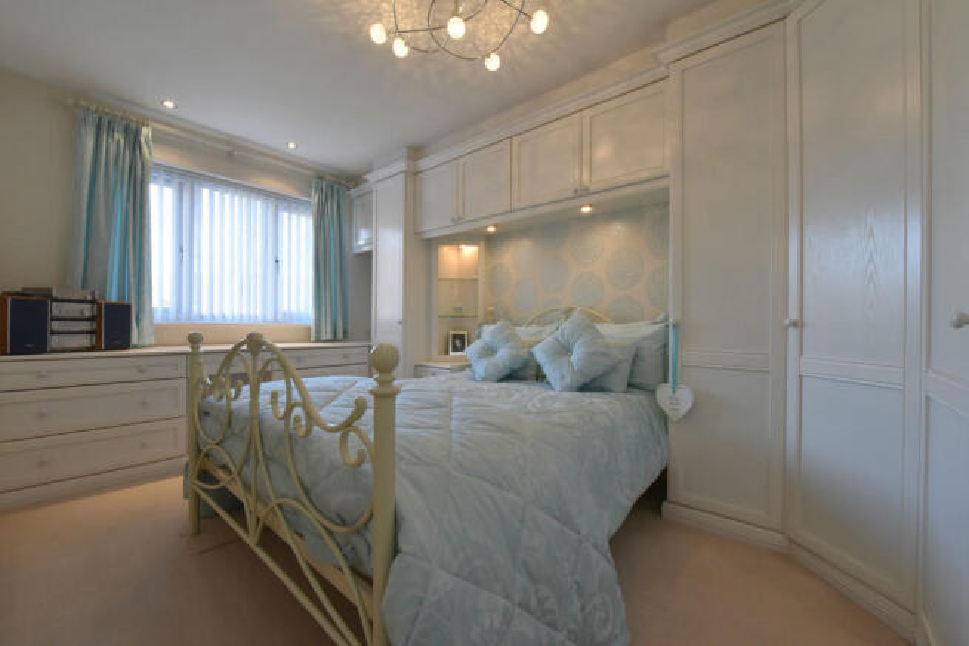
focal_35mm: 14
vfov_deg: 81.2
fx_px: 377
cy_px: 323
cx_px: 484
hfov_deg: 104.2
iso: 1800
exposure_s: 1/30
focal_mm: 14
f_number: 18
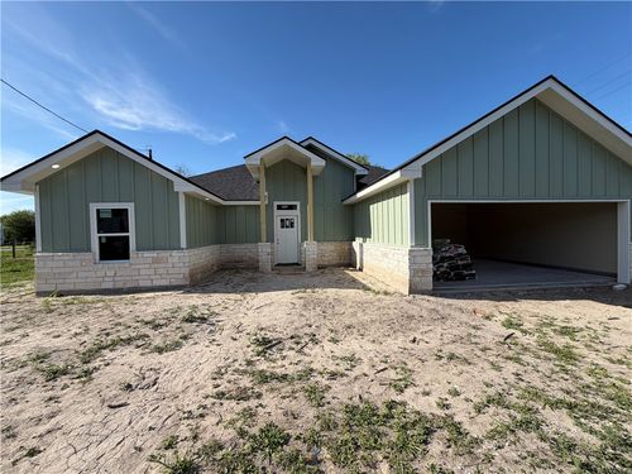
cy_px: 237
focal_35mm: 14
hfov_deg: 102.1
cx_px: 316
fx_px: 256
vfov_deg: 85.7
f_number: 2.2
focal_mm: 2.22
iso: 20
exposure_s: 1/770
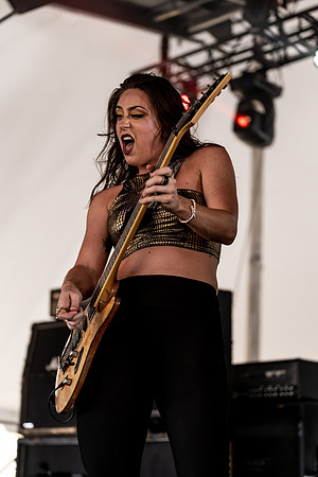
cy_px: 238
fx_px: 1100
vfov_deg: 24.5
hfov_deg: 16.5
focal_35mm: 83
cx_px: 159
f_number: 2.8
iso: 1000
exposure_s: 1/320
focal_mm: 83
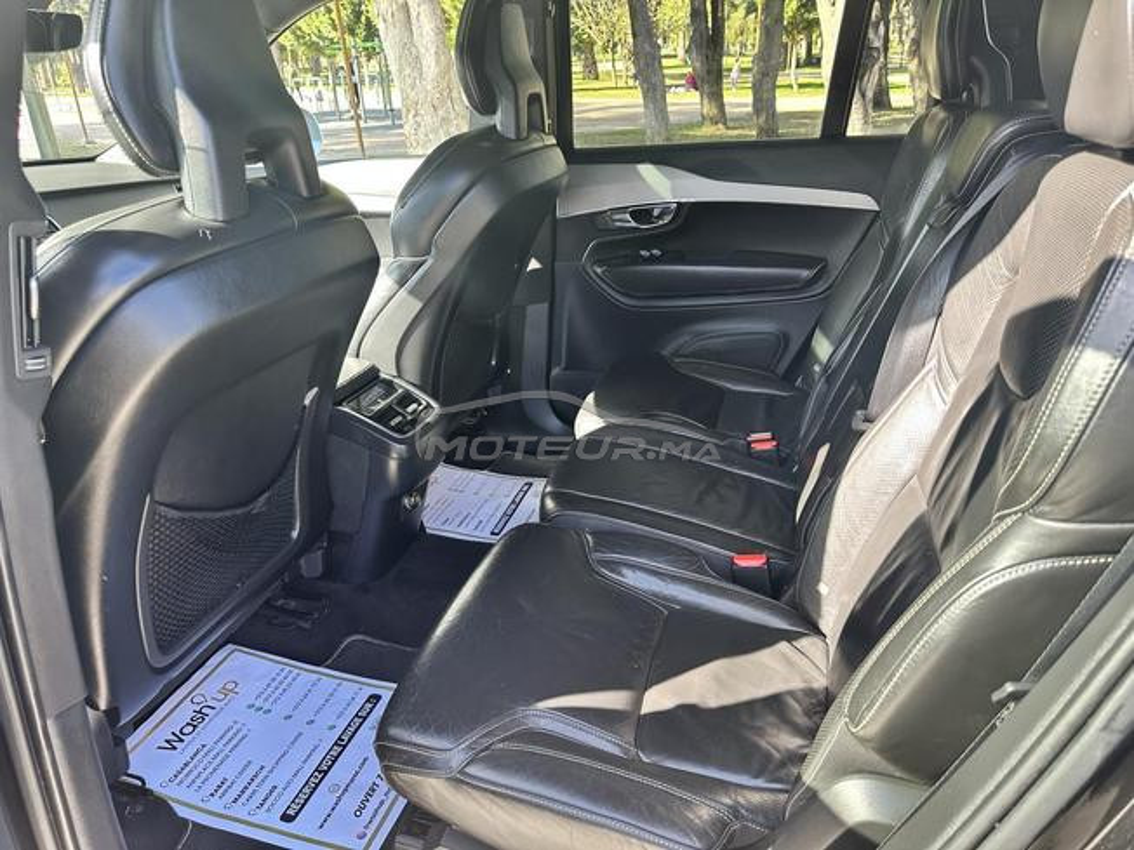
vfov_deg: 56.8
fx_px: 786
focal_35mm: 24
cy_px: 425
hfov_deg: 71.6
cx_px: 567
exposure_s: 1/121
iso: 100
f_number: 1.78
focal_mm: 6.86
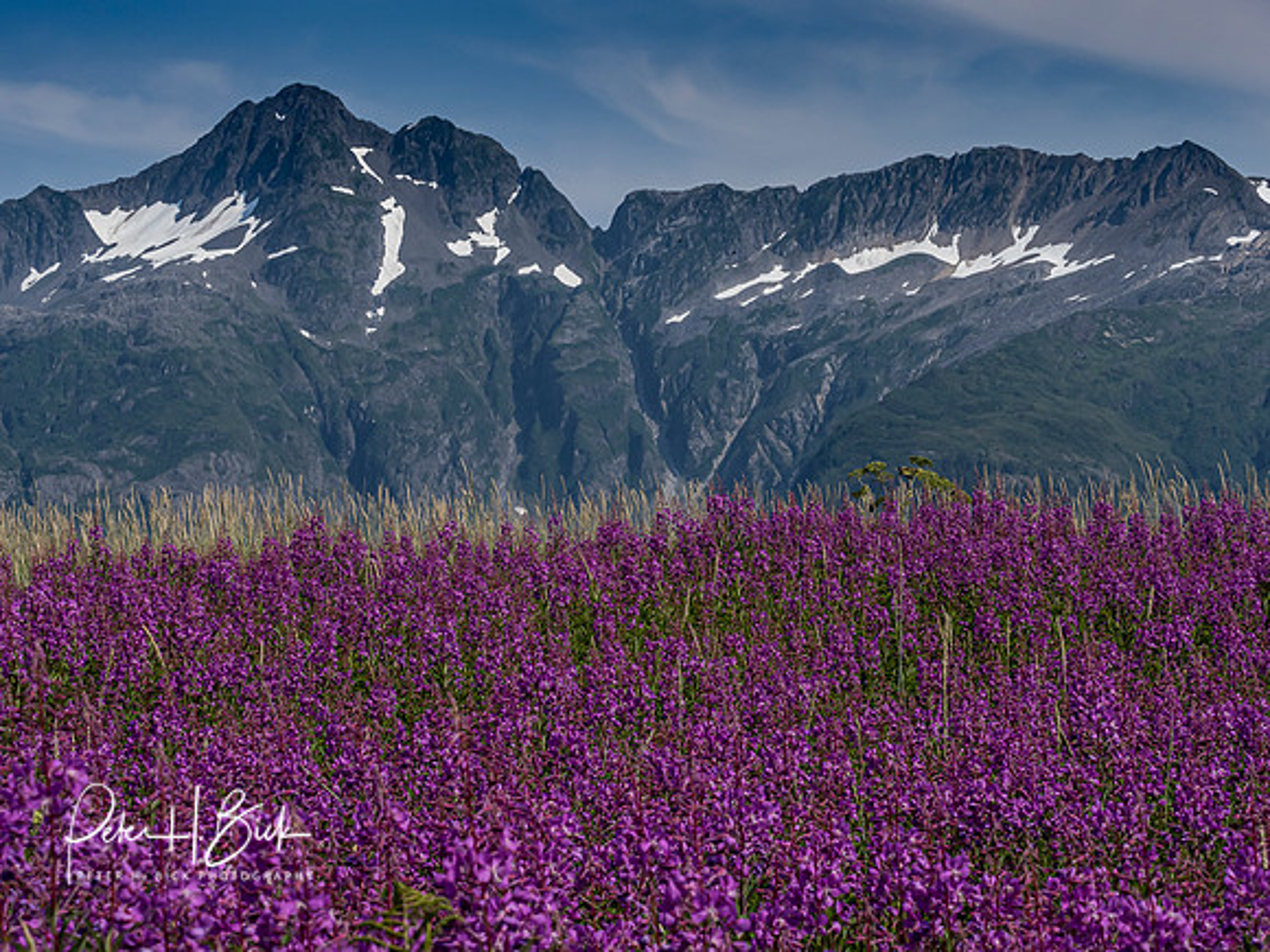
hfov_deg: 24.4
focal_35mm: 80
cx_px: 635
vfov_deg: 18.4
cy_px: 476
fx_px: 2935
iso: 400
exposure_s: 1/2000
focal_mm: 40
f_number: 8
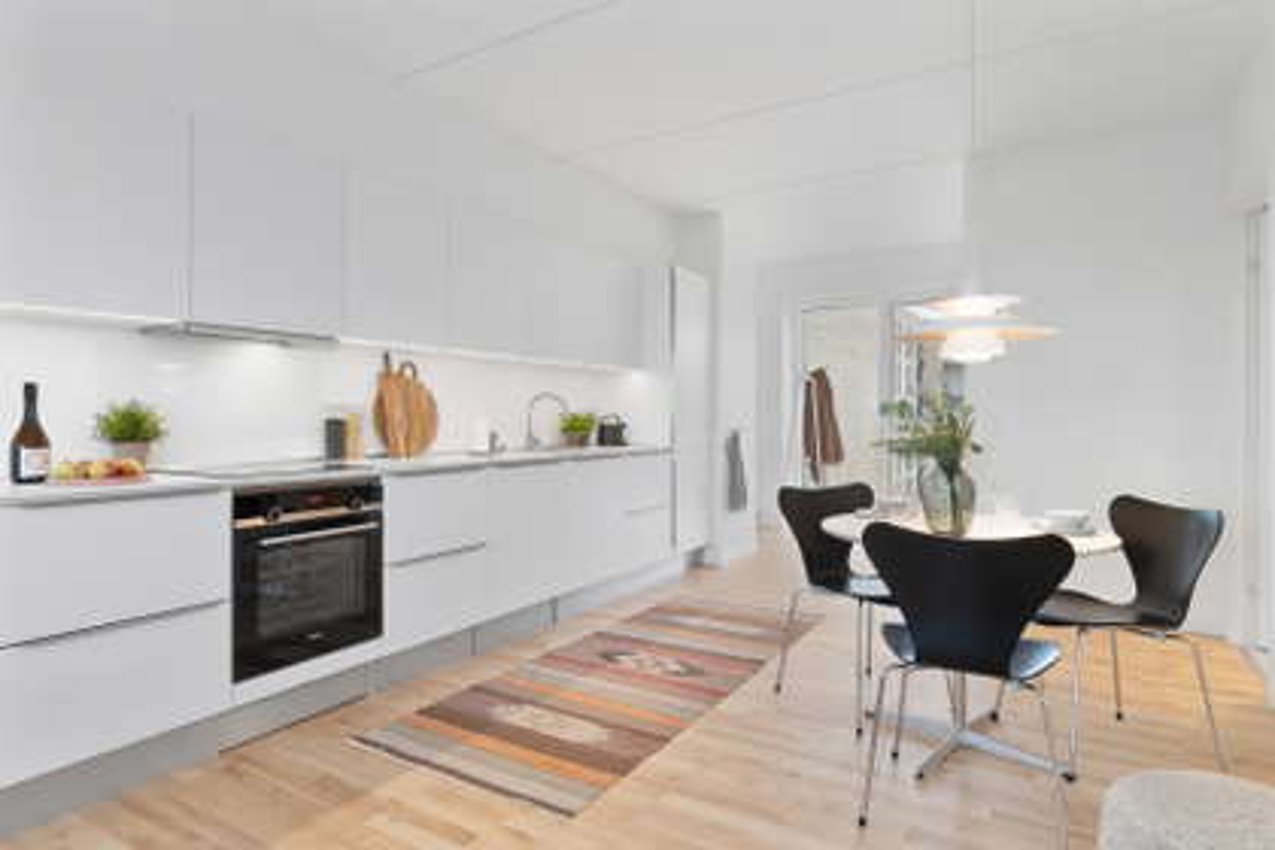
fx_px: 691
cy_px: 425
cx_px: 638
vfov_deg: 63.2
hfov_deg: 85.4
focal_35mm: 20
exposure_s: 1/6
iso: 200
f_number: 8
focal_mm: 13
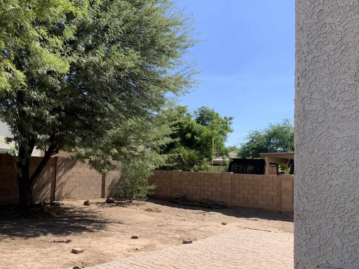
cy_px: 151
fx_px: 353
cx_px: 143
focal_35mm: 34
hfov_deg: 53.6
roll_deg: -1.5
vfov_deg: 41.7
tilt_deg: +6.7
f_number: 1.8
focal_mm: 4.25
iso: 25
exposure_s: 1/1610
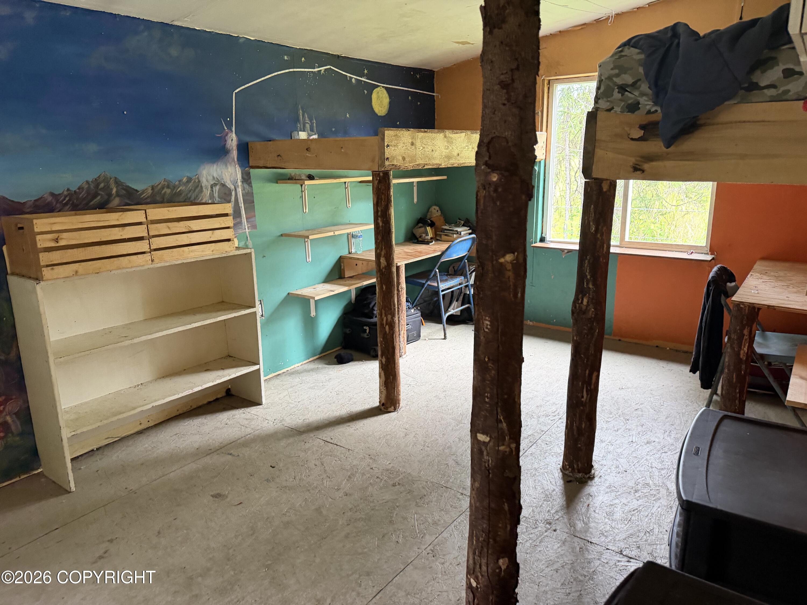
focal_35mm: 24
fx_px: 560
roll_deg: +1.3
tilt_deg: -15.7
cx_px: 404
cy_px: 302
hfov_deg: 71.6
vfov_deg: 56.8
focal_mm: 6.76
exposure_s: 1/42
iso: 400
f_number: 1.78
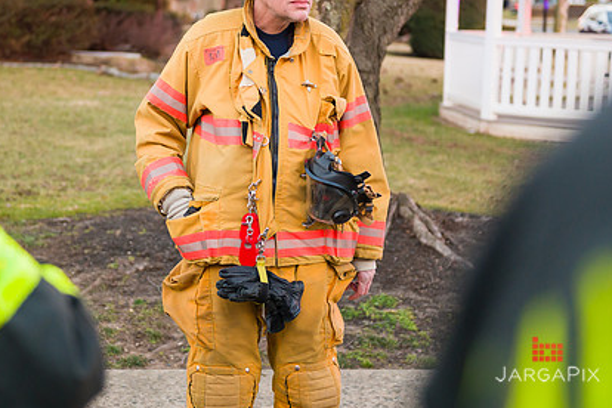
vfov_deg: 16.2
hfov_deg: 24.1
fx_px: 1428
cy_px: 129
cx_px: 208
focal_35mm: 84
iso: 2000
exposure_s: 1/250
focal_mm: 60
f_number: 3.2
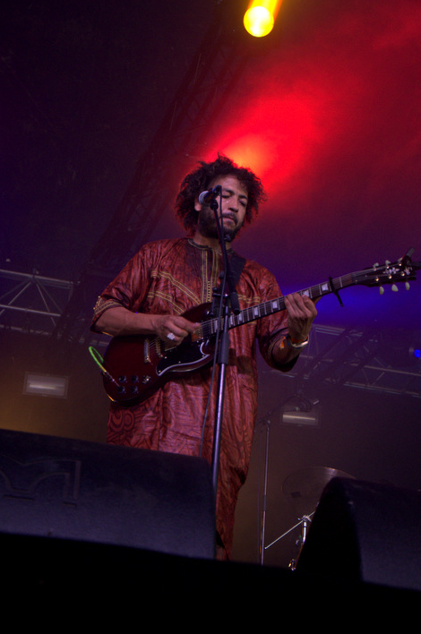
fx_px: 1073
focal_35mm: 61
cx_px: 213
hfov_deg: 22.2
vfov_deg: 32.9
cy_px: 313
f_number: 4.5
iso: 2500
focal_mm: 40
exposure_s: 1/100
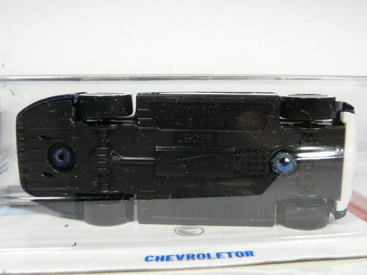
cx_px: 184
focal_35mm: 39
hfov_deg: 47.9
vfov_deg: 36.8
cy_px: 138
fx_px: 413
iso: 100
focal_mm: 4.6
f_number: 2.8
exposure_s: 1/60
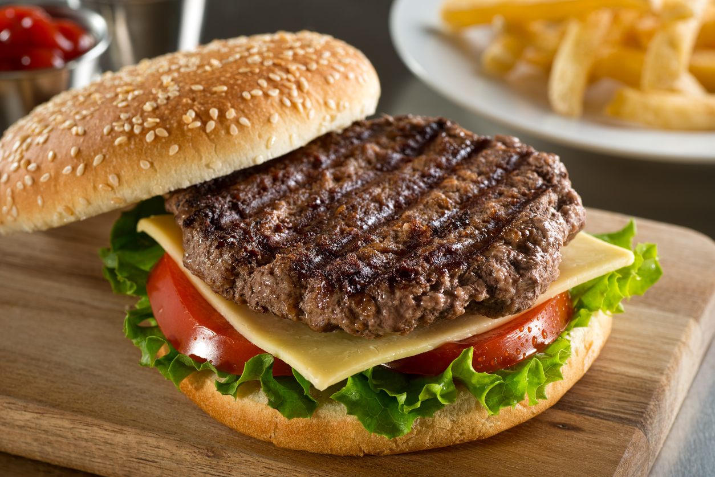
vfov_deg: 15.2
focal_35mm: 90
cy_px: 238
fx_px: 1788
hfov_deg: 22.6
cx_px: 358
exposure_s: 1/200
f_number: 18
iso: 160
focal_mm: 90
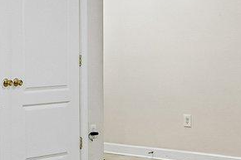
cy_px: 51
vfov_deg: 12.1
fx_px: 756
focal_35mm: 113
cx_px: -108
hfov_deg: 16.6
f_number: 8
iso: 400
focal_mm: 16
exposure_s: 1/8
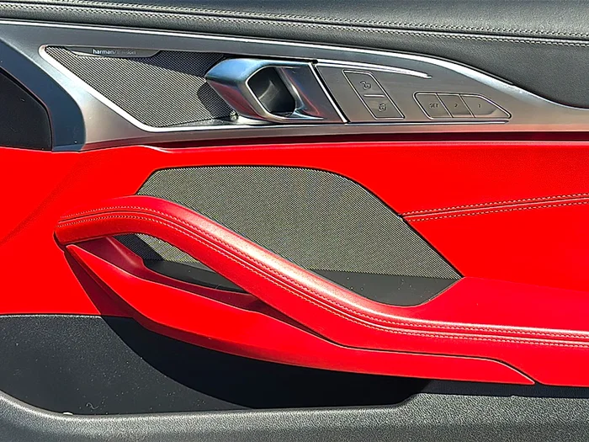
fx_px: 817
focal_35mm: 48
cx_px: 294
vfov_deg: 30.3
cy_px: 221
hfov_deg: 39.7
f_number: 1.78
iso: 80
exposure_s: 1/1698
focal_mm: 6.86
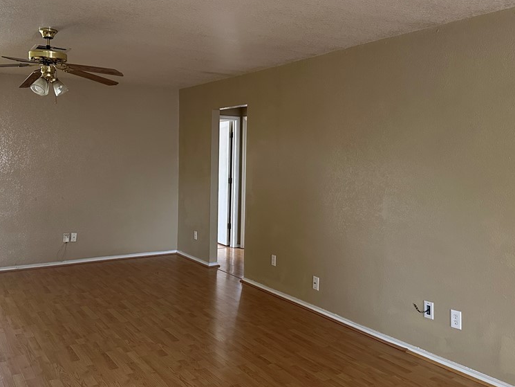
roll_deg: -0.8
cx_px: 235
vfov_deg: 42.9
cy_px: 178
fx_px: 491
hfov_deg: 55.3
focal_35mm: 33
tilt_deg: -2.0
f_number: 1.78
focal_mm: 6.86
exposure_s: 1/60
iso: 500
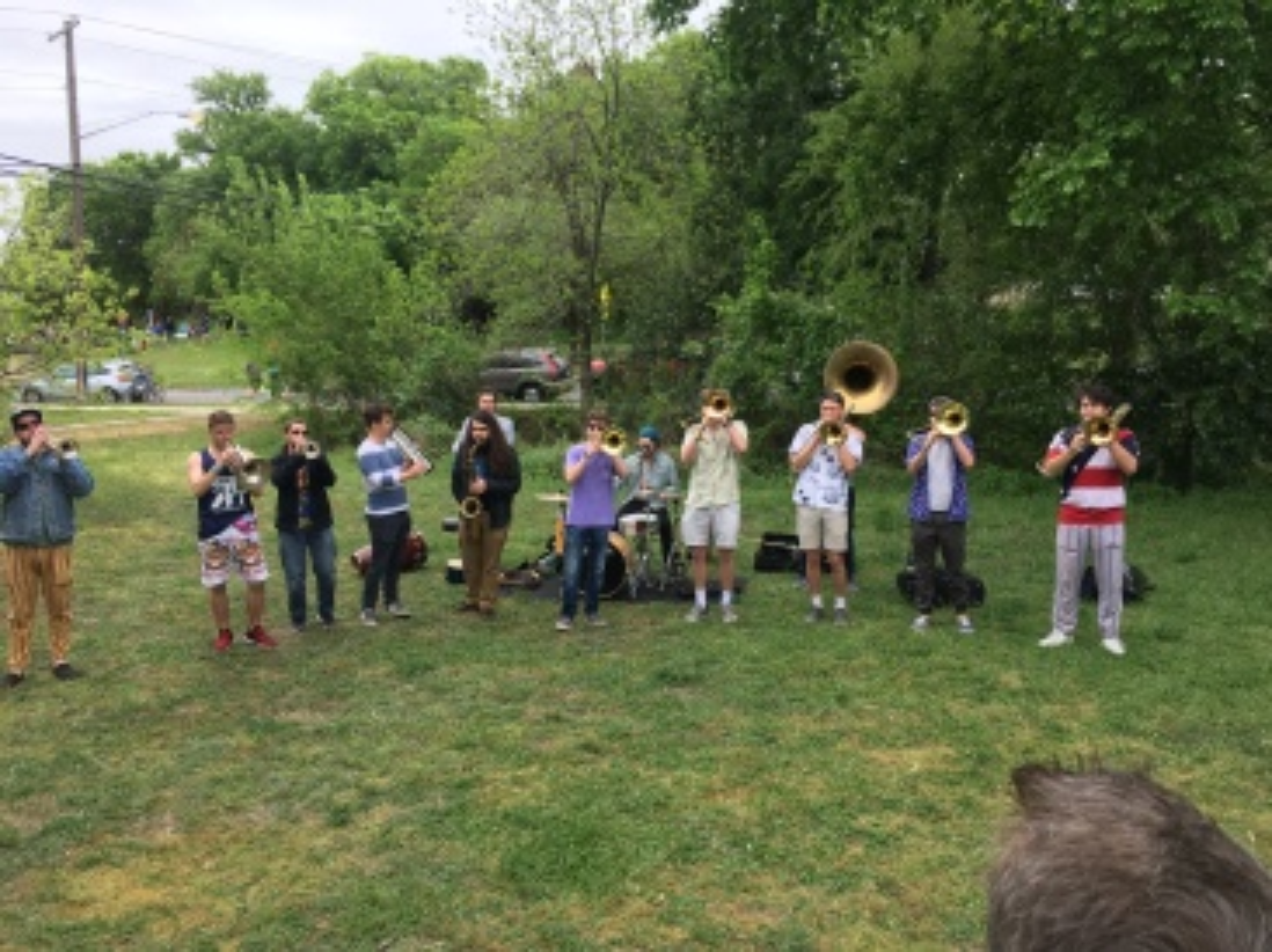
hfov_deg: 61.7
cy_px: 476
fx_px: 1065
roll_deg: -0.5
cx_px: 636
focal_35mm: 29
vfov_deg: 48.2
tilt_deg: -7.1
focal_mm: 4.15
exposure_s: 1/232
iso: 25
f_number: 2.2
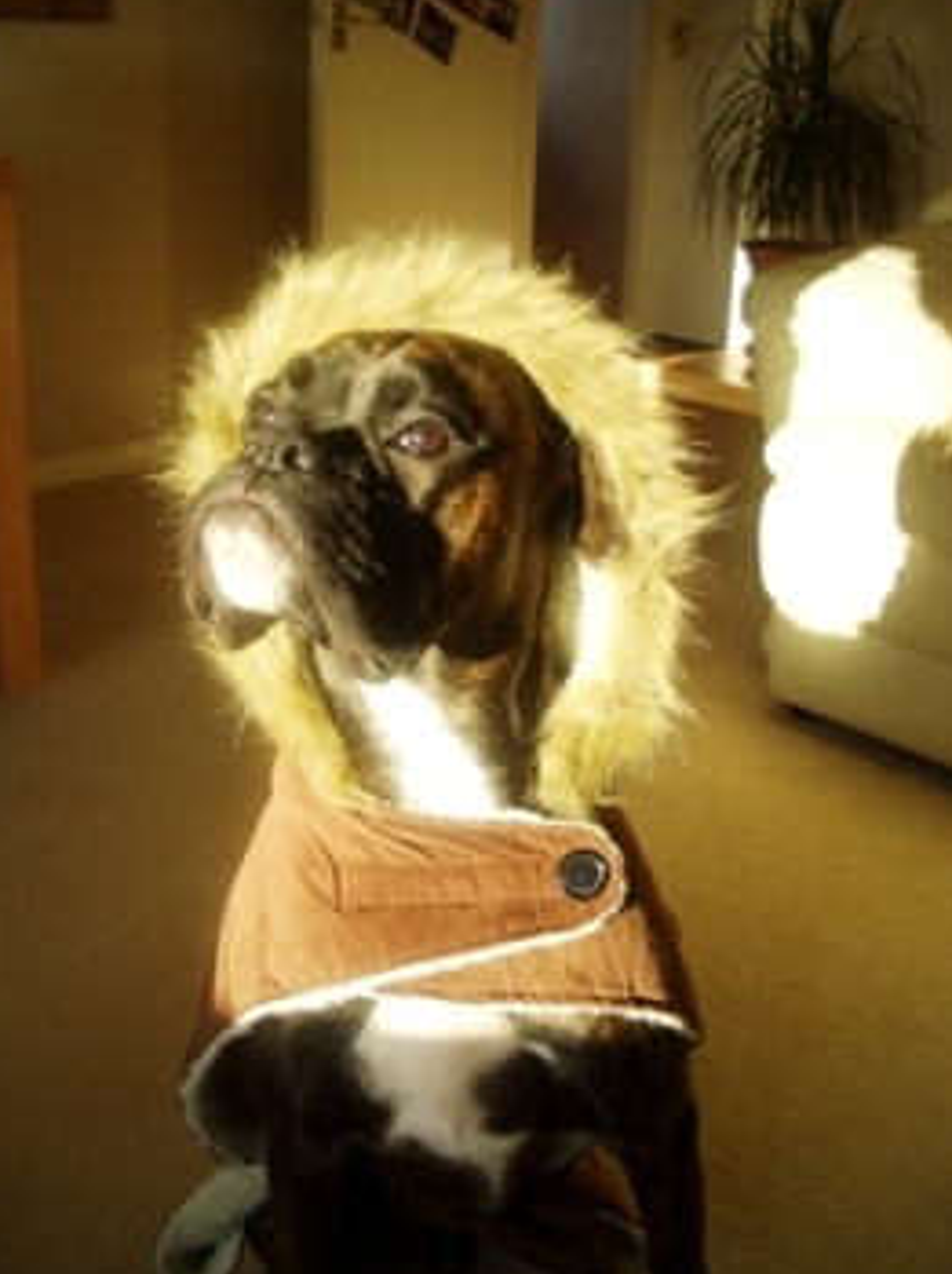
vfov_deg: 50.2
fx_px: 1359
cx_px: 456
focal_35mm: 37
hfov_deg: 38.6
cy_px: 622
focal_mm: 5.8
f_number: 2.6
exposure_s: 1/200
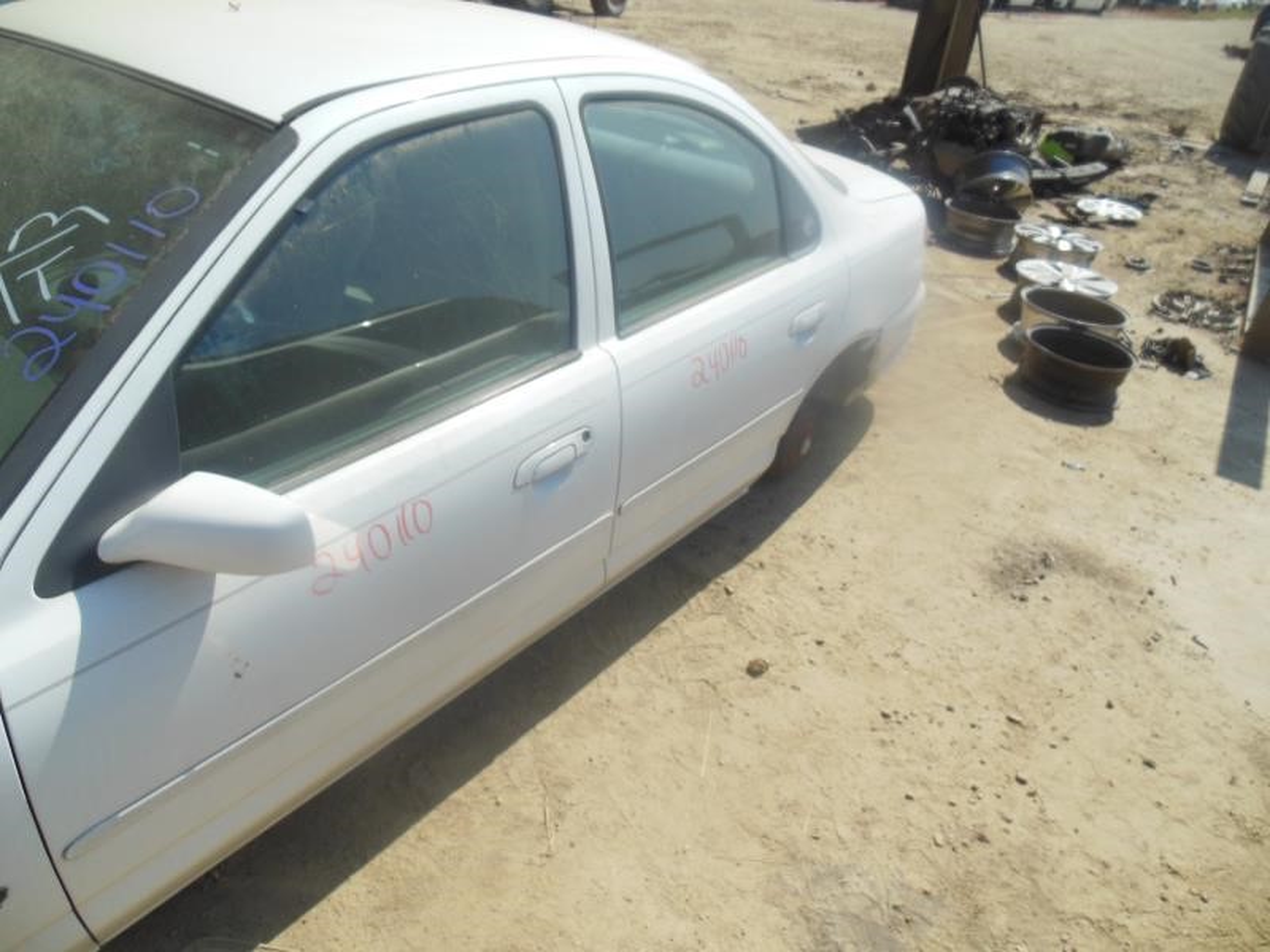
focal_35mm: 25
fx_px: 917
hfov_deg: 69.4
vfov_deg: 54.9
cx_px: 635
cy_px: 476
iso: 125
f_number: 3.2
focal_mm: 4.5
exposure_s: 1/1500
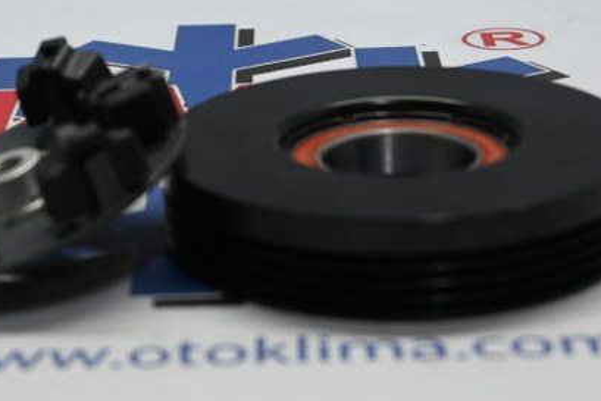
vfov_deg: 12.5
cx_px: 209
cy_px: 148
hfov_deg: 18.5
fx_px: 1837
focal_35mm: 110
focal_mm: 50
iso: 1100
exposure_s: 1/80
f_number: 6.3
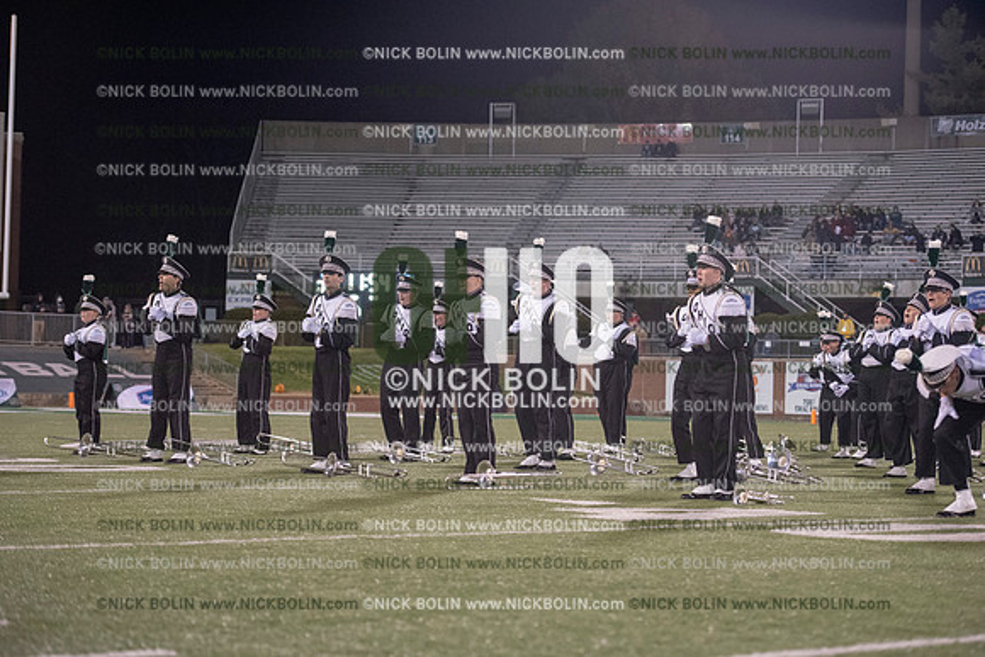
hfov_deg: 23.6
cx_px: 492
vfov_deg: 15.9
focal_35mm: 86
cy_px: 328
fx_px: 2353
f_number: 3.2
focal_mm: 86
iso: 5000
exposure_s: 1/1250
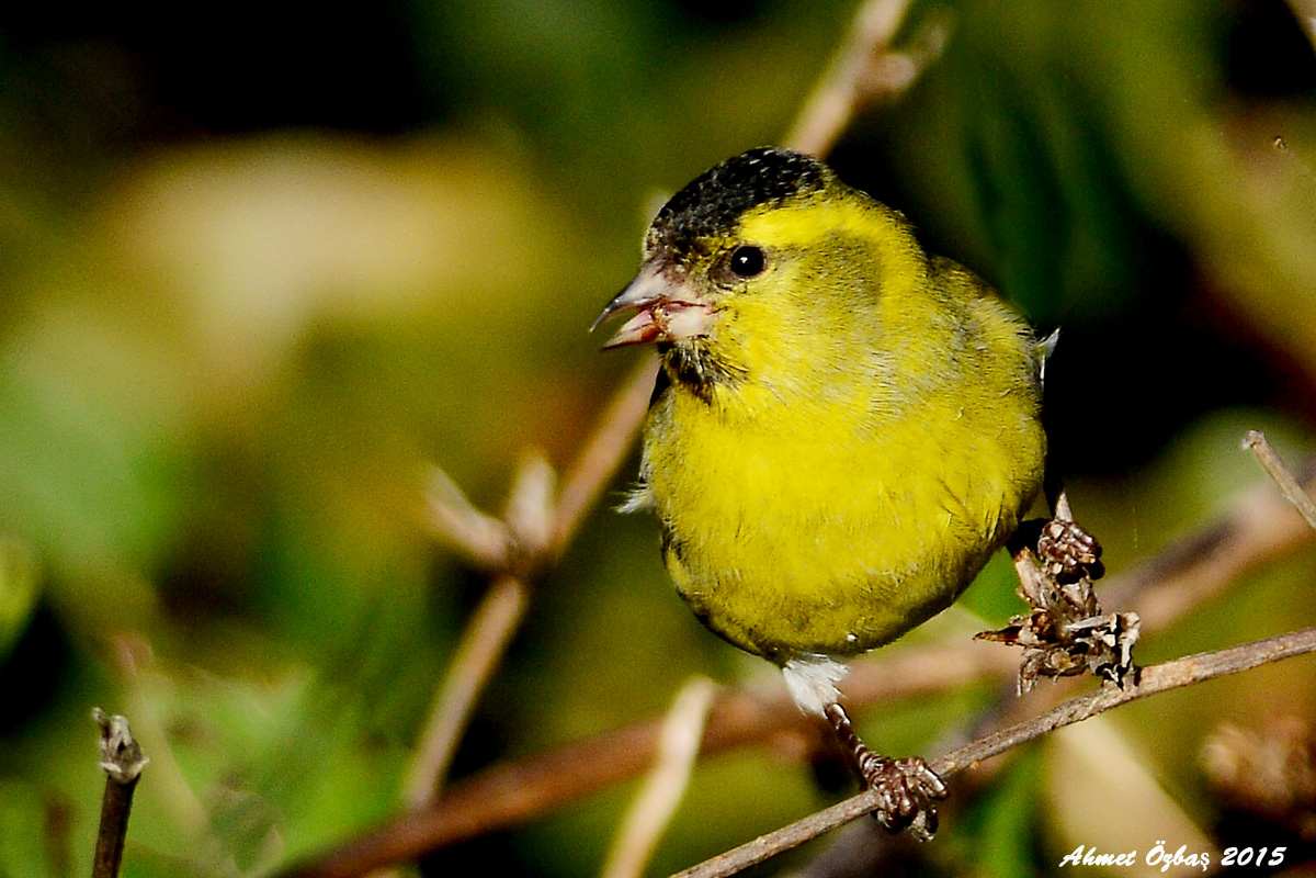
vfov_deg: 3.3
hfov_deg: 4.9
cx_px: 658
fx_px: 15352
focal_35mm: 420
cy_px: 439
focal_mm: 420
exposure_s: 1/2000
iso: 200
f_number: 5.6
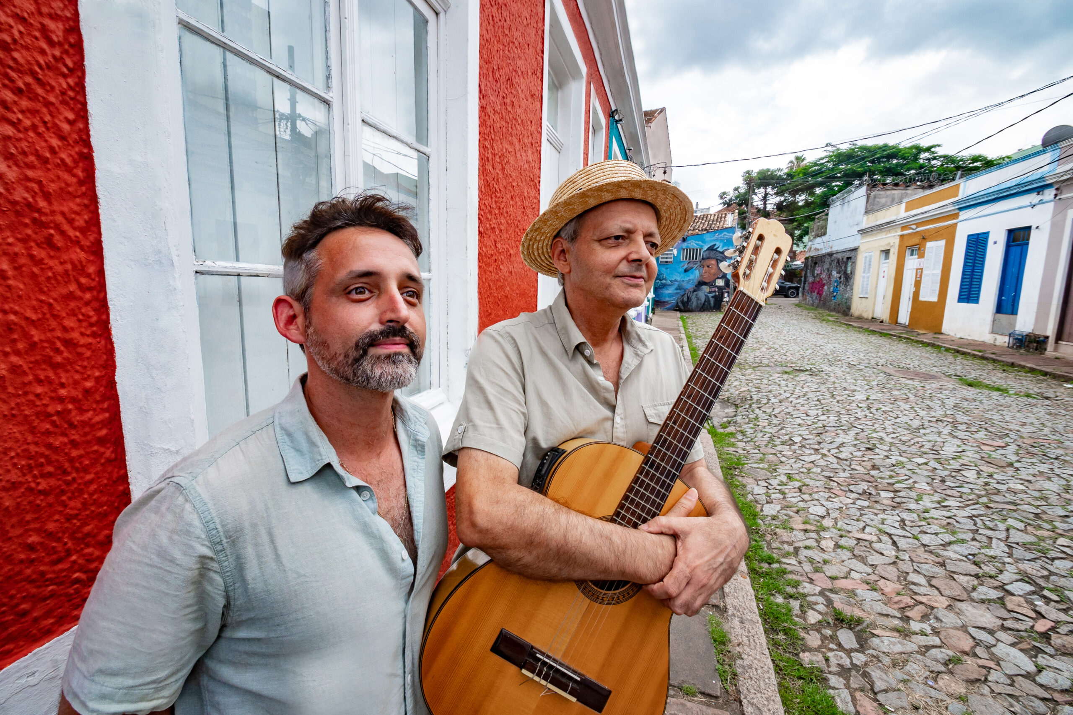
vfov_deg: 77.3
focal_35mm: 15
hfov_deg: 100.4
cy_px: 358
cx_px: 536
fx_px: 447
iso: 400
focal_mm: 10
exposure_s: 1/200
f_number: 11
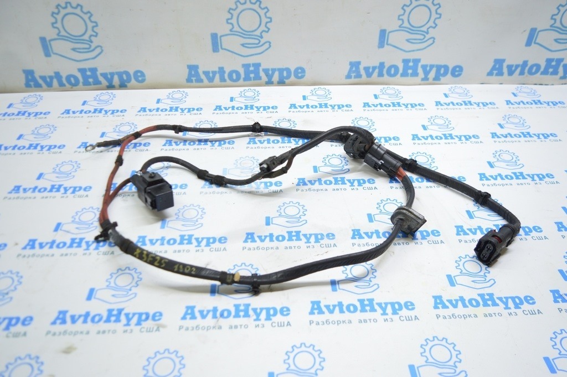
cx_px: 284
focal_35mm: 30
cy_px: 188
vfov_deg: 43.5
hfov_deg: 62.0
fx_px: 472
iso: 400
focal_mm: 20
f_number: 3.5
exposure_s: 1/40
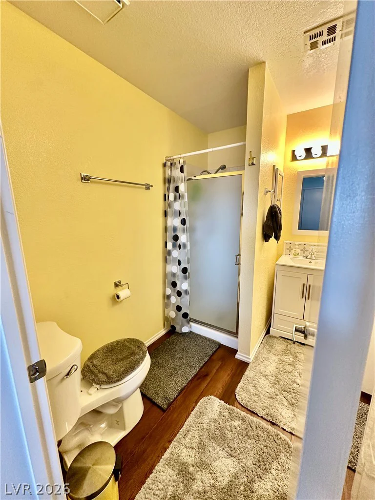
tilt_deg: -9.7
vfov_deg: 102.1
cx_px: 188
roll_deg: +0.7
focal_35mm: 14
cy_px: 250
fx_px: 202
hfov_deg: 85.7
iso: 250
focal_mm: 2.22
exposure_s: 1/120
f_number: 2.2
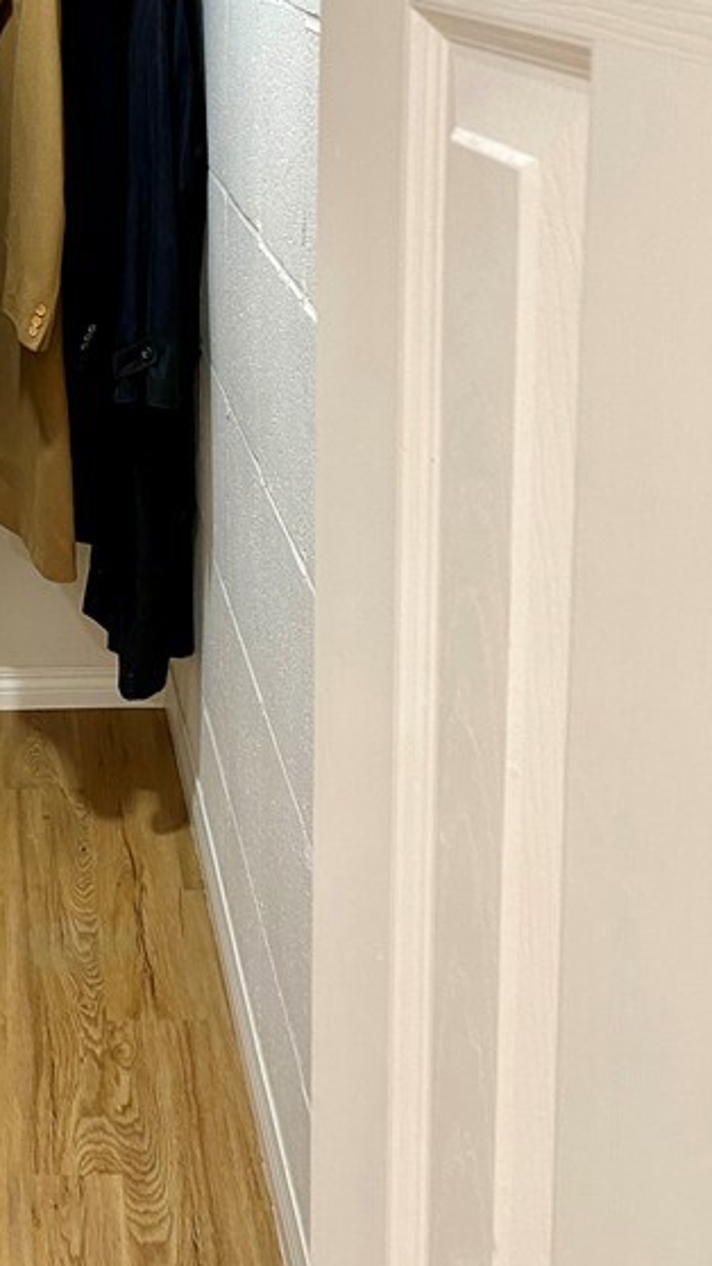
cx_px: -48
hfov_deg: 22.0
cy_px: 125
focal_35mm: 52
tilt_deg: -8.6
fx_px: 1745
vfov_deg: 37.3
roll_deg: +1.5
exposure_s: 1/60
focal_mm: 4.25
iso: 80
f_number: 1.8
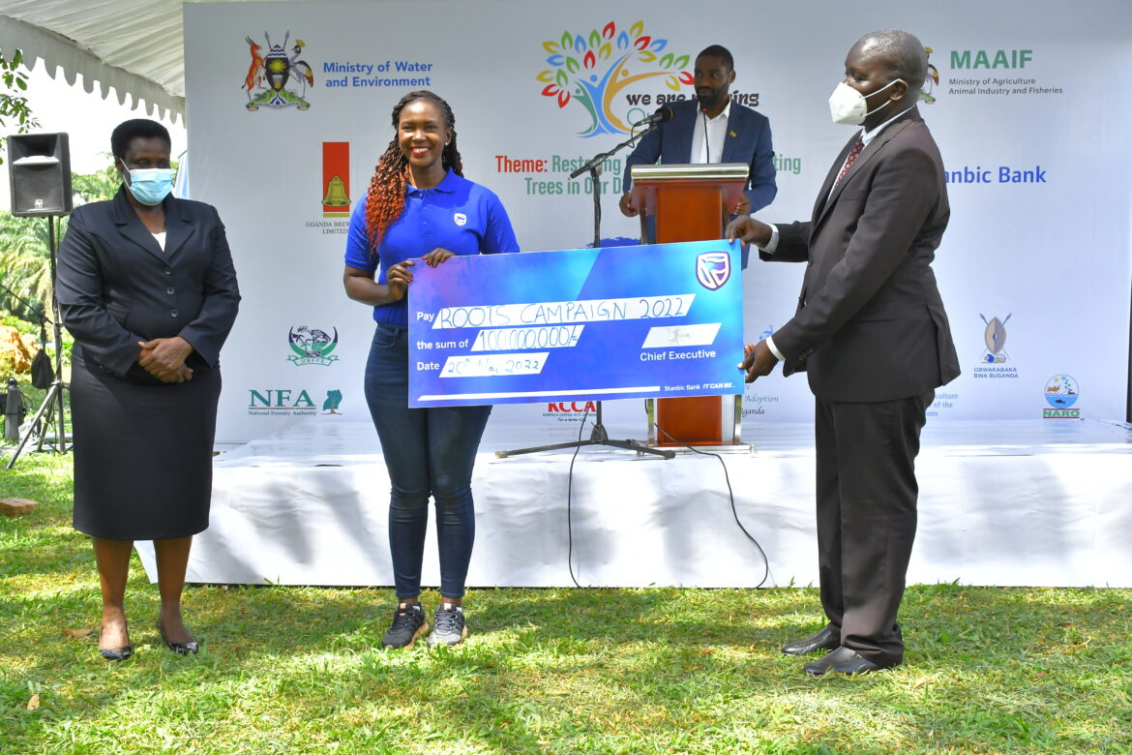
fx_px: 1415
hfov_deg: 43.6
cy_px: 378
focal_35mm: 45
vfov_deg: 29.9
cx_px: 566
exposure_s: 1/160
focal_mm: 30
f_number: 11
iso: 800
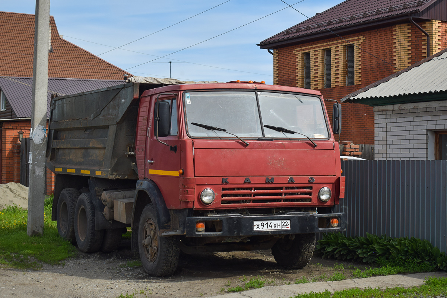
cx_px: 224
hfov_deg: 35.1
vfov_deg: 23.8
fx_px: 708
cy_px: 149
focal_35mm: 57
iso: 100
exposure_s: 1/640
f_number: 5.6
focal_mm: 38
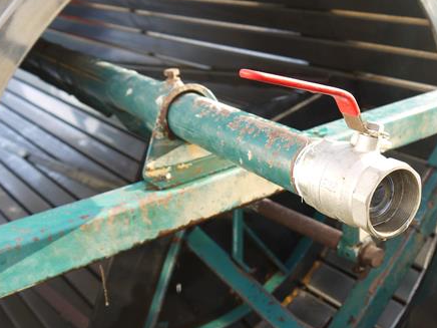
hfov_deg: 39.6
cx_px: 313
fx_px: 593
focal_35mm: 47
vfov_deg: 30.8
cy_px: 193
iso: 100
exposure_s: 1/125
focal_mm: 16
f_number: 4.5
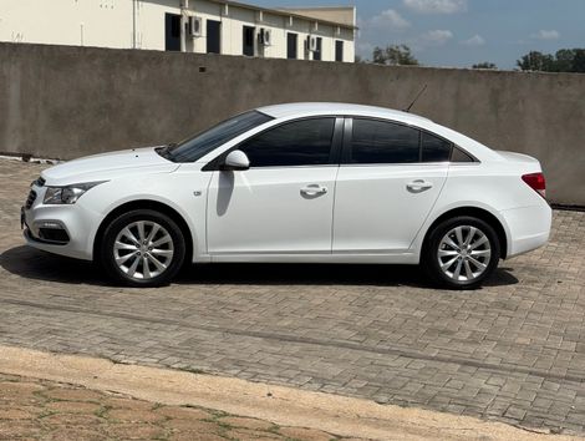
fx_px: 812
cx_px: 292
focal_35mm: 48
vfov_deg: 30.3
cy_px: 220
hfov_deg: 39.6
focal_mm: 6.76
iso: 50
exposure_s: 1/11364
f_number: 1.78
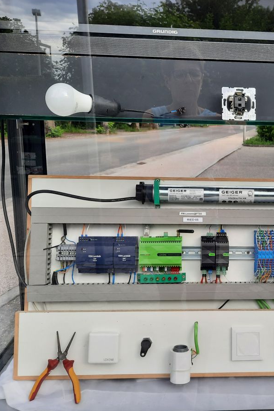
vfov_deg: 54.4
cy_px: 206
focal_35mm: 35
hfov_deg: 36.8
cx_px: 212
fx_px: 400
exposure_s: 1/225
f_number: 2
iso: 32
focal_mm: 4.6
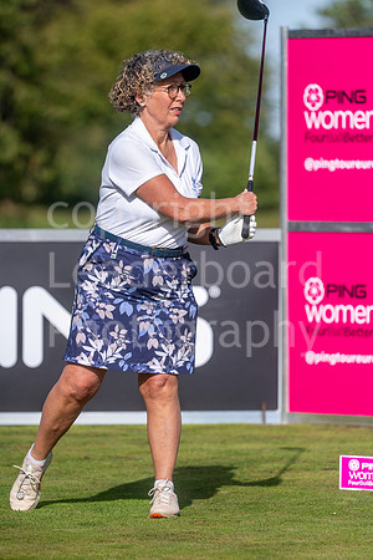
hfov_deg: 4.6
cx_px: 186
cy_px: 280
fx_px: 4662
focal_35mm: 300
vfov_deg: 6.9
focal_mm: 300
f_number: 5
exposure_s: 1/4000
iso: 500
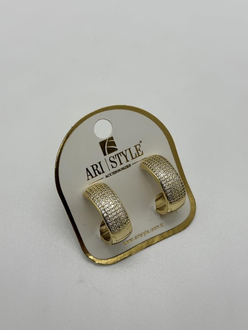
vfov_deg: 39.7
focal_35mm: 48
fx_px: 459
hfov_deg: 30.3
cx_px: 124
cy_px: 165
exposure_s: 1/249
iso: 50
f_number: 1.78
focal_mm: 6.86
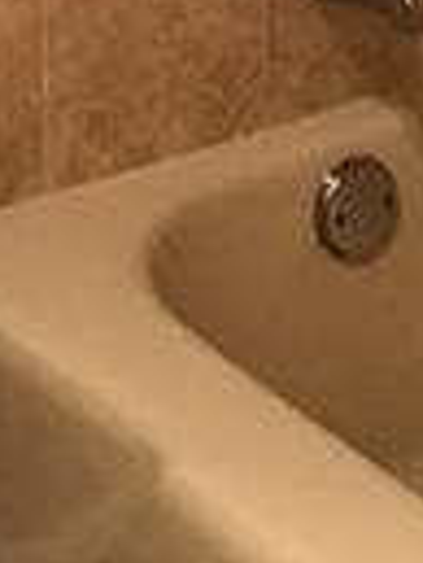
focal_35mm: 184
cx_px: 257
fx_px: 2993
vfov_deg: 10.0
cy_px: -550
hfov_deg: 8.1
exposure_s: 1/30
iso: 32
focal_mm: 3.3
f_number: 2.4
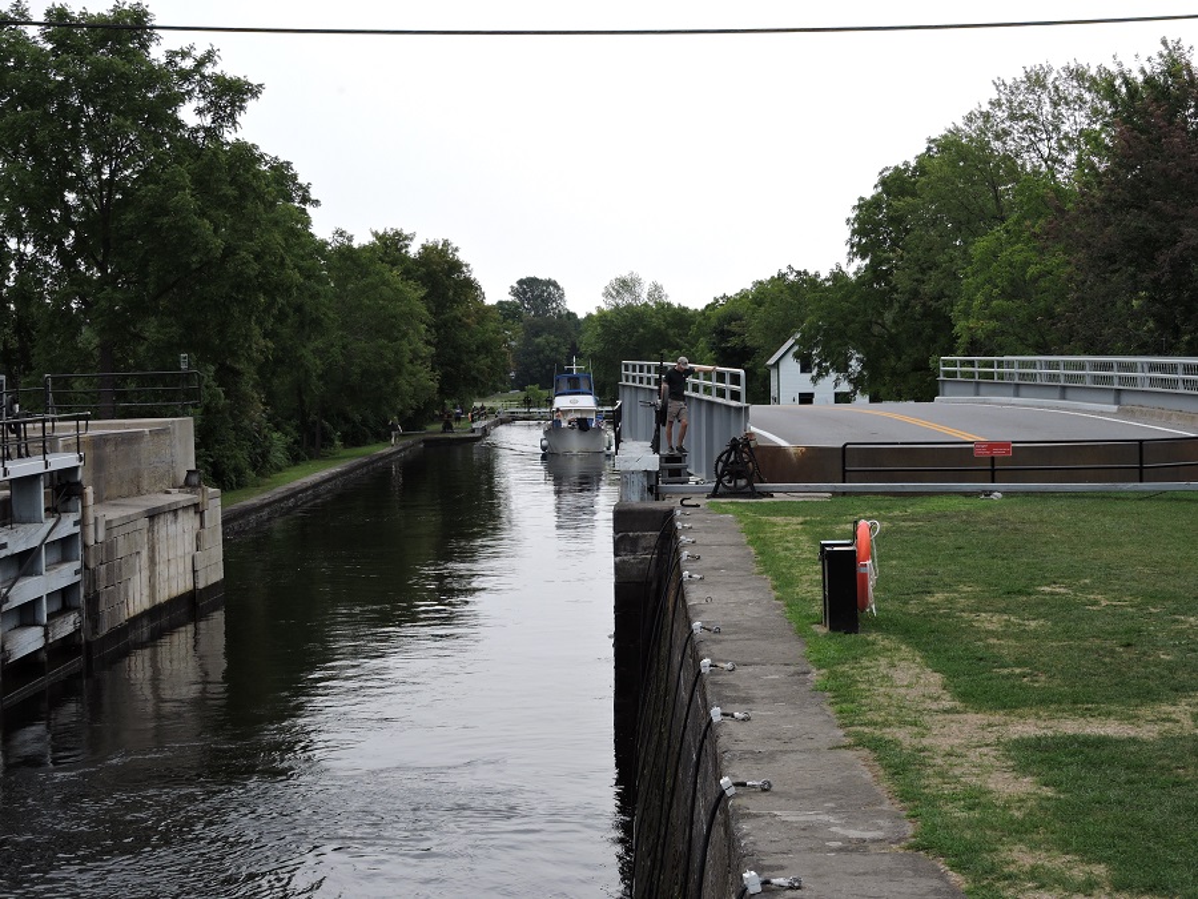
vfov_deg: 22.6
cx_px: 599
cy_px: 450
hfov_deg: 29.8
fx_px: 2250
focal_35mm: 65
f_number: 4.2
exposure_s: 1/400
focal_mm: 11.6
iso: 100
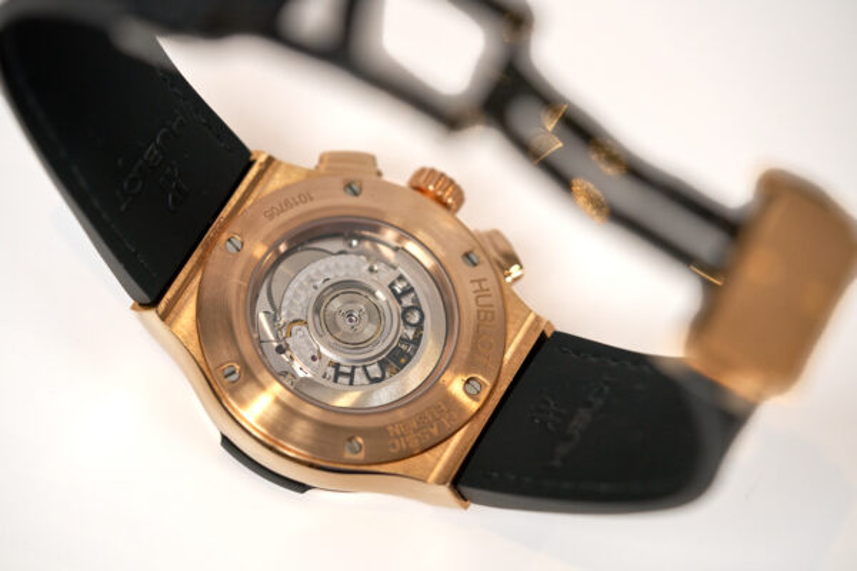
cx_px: 428
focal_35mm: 90
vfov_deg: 15.2
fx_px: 2142
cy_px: 286
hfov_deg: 22.6
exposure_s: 1/250
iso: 200
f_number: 3.5
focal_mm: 90
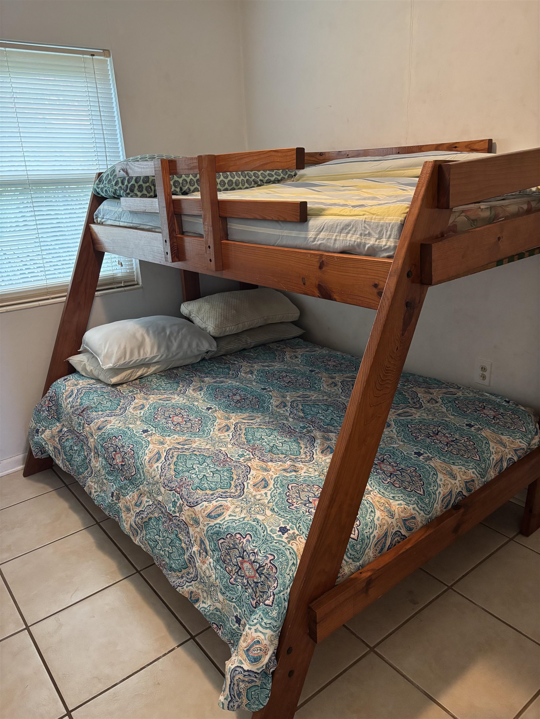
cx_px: 270
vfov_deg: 67.3
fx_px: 541
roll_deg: +3.2
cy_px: 360
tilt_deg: -19.2
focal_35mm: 26
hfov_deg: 53.1
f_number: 1.6
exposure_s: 1/60
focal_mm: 5.96
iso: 400
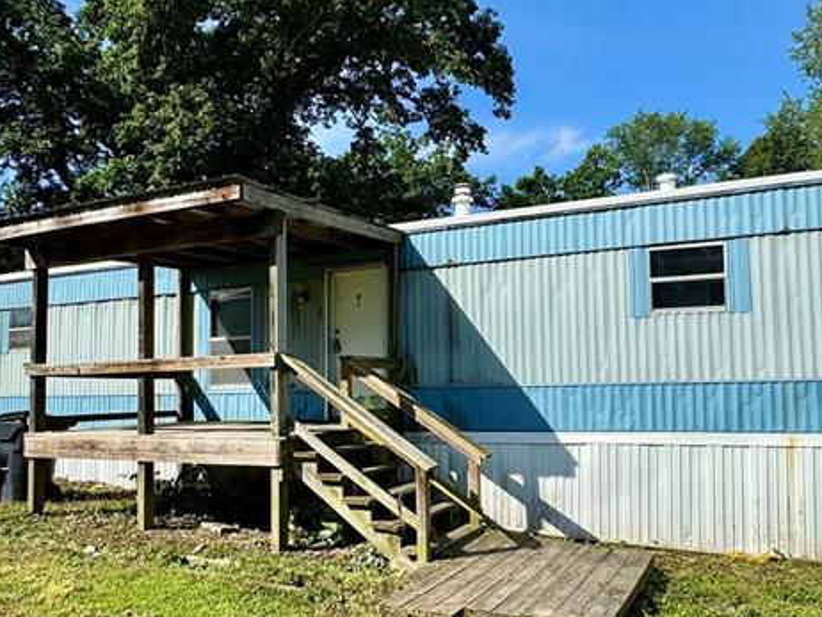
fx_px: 737
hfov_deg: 58.3
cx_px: 422
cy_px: 340
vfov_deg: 45.4
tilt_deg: +4.6
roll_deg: +0.7
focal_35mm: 31
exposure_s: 1/2494
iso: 50
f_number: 2.2
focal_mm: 2.22
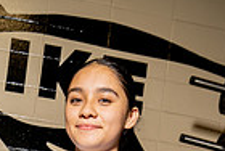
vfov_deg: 13.7
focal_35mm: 77
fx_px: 482
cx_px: 51
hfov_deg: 25.9
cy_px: 345
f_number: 4.5
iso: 100
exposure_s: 1/250
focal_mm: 24
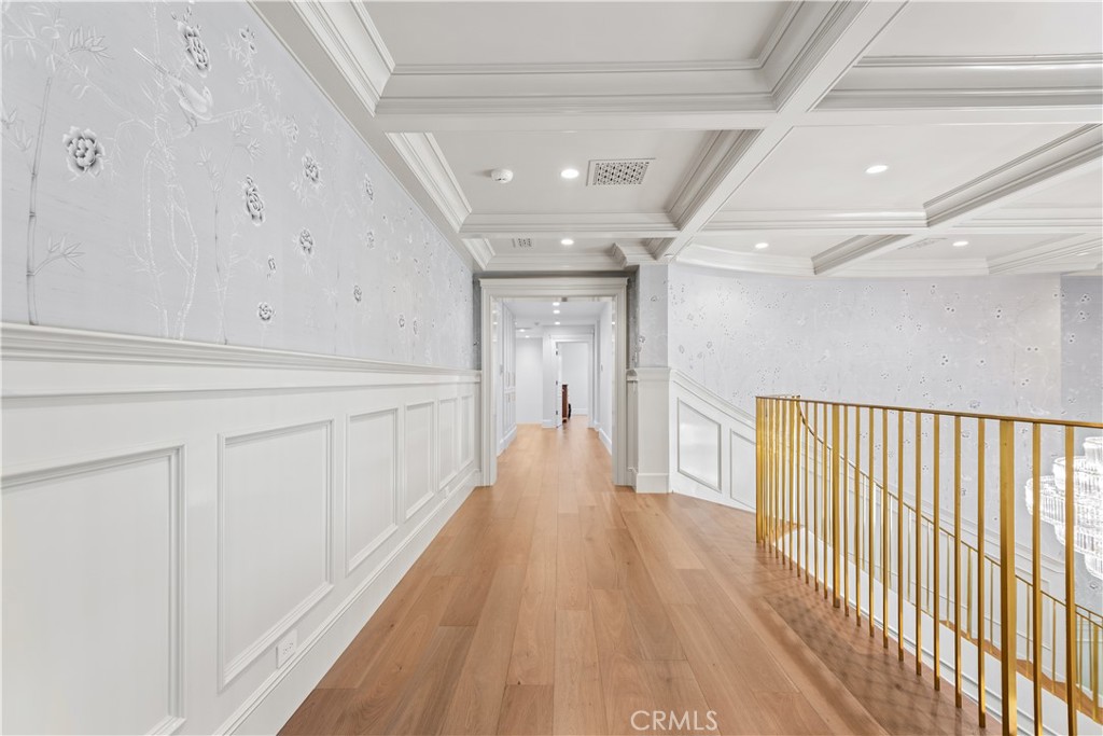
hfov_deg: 96.7
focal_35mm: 16
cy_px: 368
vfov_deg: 73.8
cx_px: 552
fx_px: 490
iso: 100
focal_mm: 16
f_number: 6.3
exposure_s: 1/4
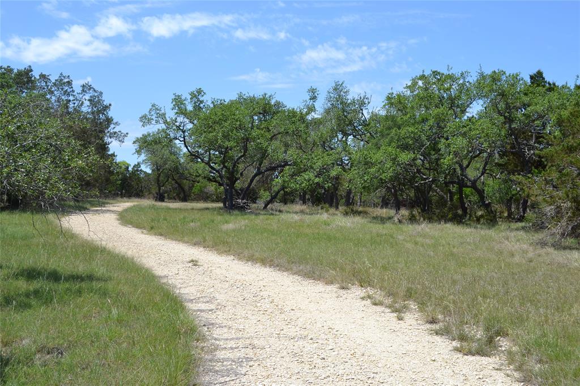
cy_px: 193
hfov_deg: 46.4
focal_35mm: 42
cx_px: 290
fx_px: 676
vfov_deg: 31.9
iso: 100
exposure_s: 1/250
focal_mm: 28
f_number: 8
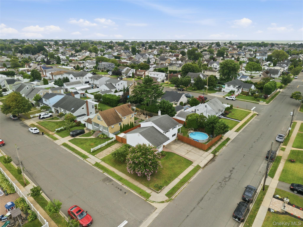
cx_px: 152
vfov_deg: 56.8
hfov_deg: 71.6
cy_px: 114
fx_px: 210
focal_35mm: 24
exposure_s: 1/350
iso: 180
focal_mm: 8.7
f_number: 1.8
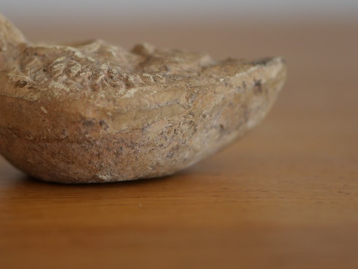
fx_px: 1034
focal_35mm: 100
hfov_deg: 19.6
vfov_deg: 14.8
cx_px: 109
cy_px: 91
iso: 200
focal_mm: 30
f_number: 2.8
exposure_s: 1/80
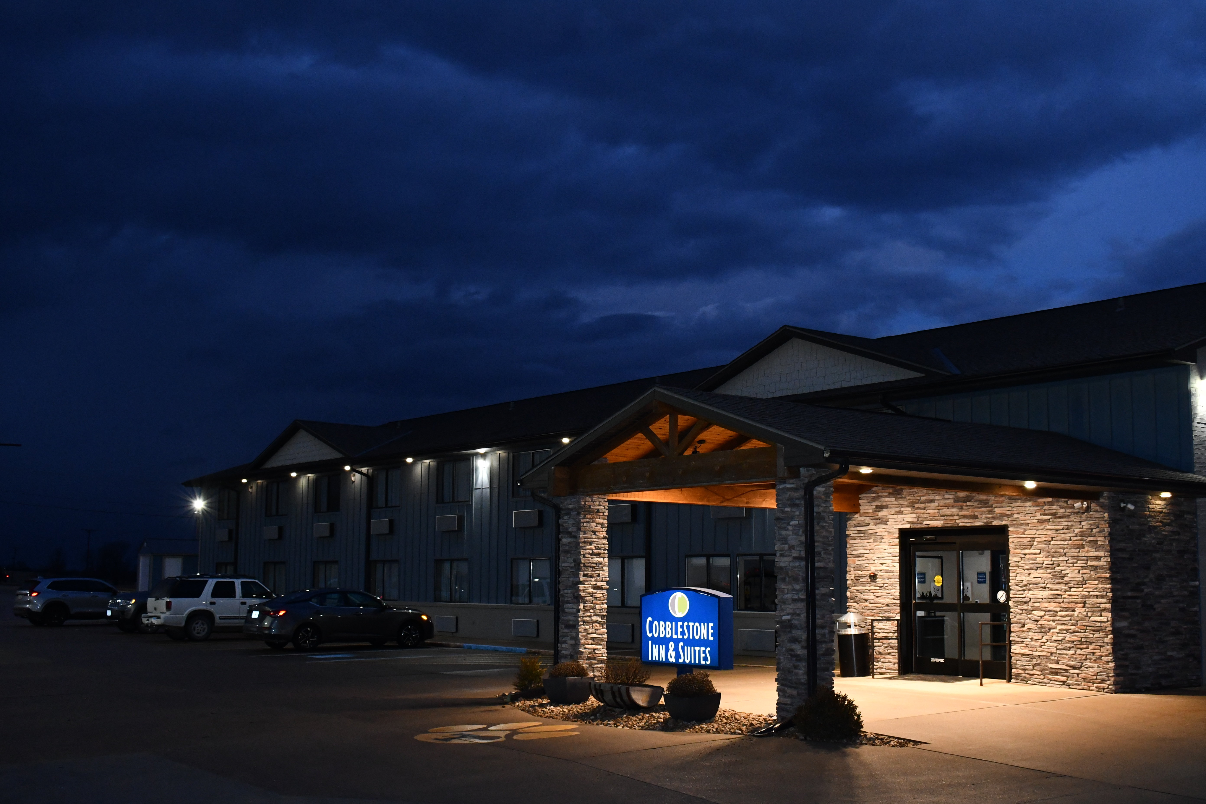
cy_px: 402
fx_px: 1440
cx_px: 603
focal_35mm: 43
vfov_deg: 31.2
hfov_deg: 45.4
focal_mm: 29
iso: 2000
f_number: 6.3
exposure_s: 1/60
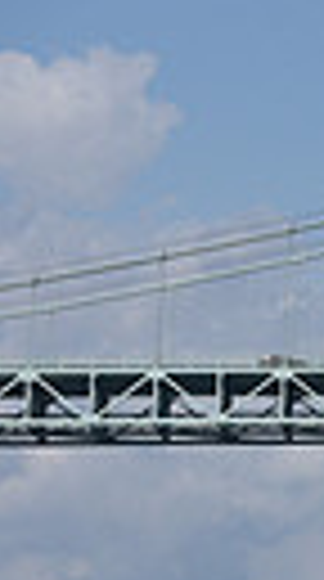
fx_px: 5085
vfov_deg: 6.5
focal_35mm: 331
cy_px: 686
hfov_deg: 3.5
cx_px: 1264
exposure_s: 1/1250
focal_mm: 70
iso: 250
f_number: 6.3
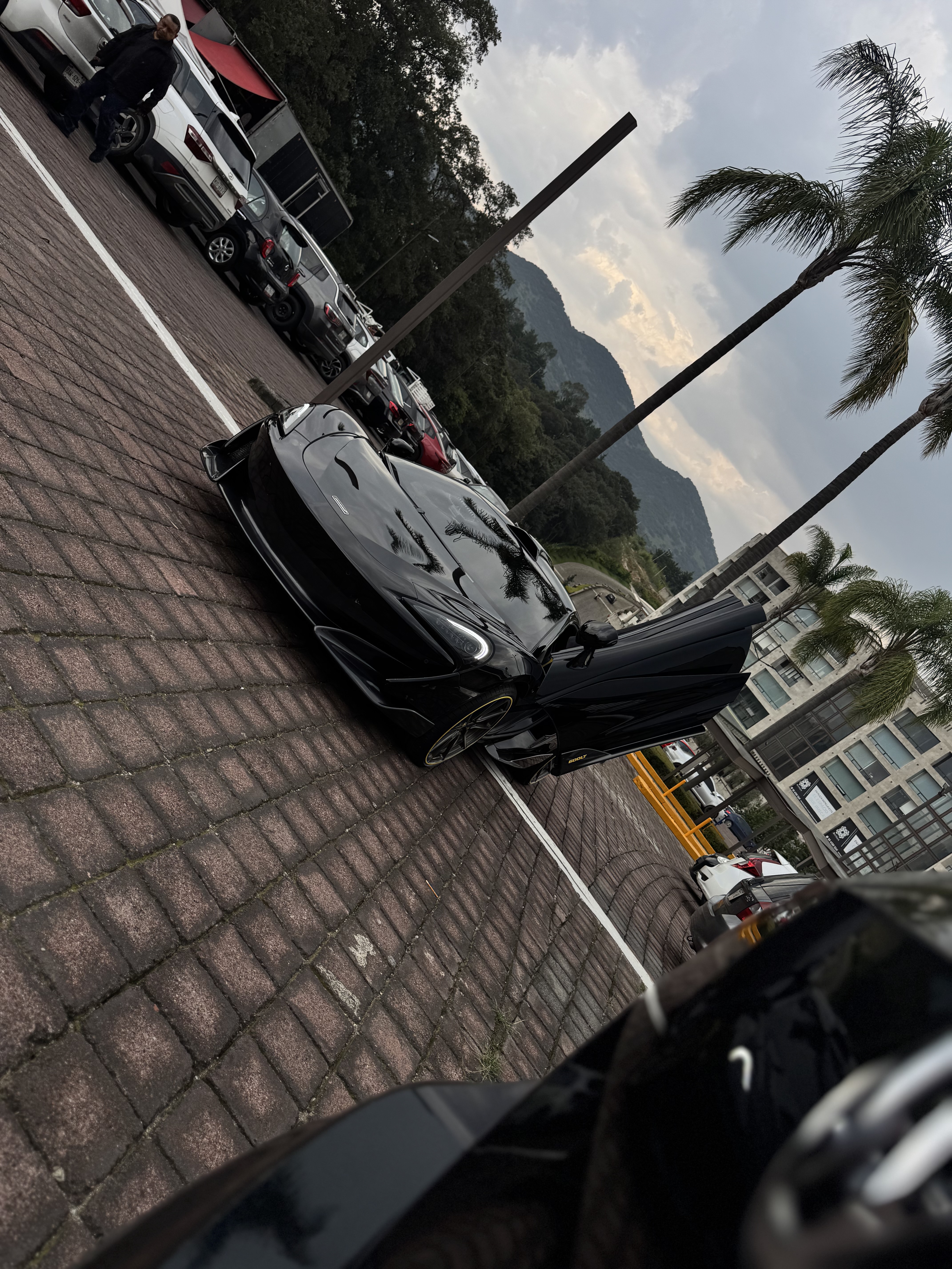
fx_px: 880
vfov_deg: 71.6
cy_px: 634
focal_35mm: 24
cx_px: 476
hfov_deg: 56.8
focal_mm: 6.76
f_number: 1.78
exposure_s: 1/4608
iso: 80
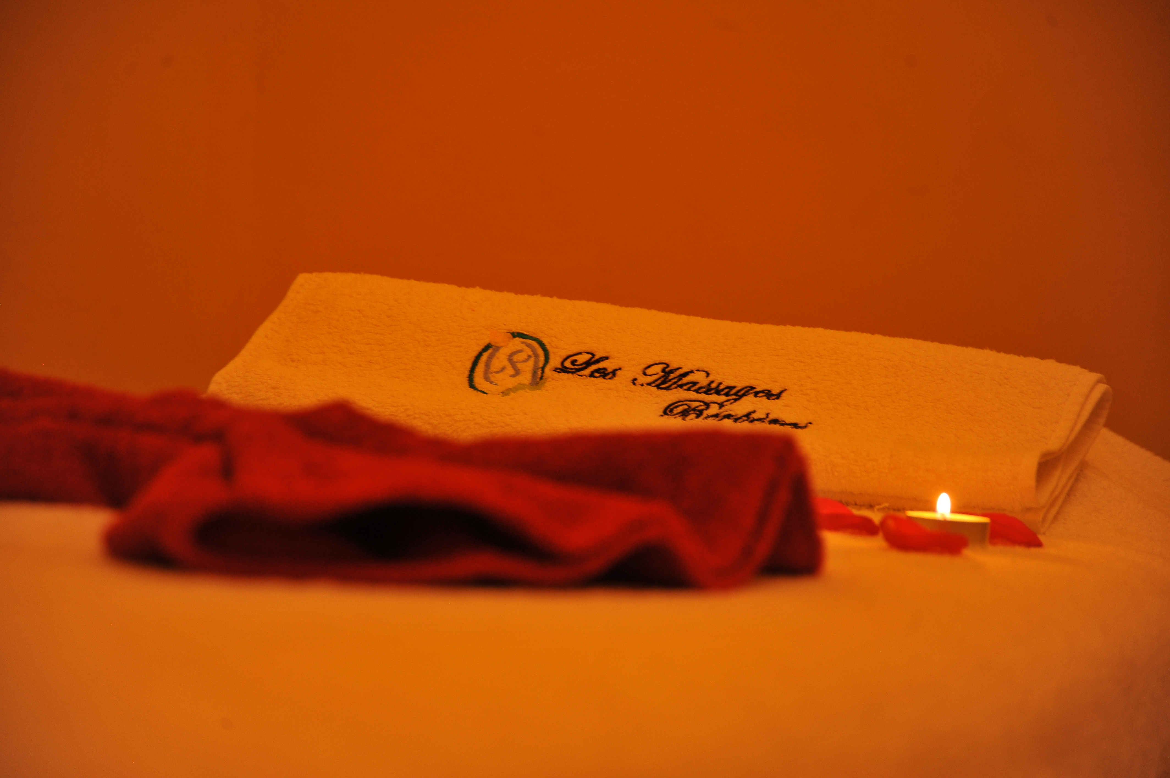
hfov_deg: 17.1
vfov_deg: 11.4
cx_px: 585
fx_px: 3897
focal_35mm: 120
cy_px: 389
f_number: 5.6
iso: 1000
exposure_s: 1/15
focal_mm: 120
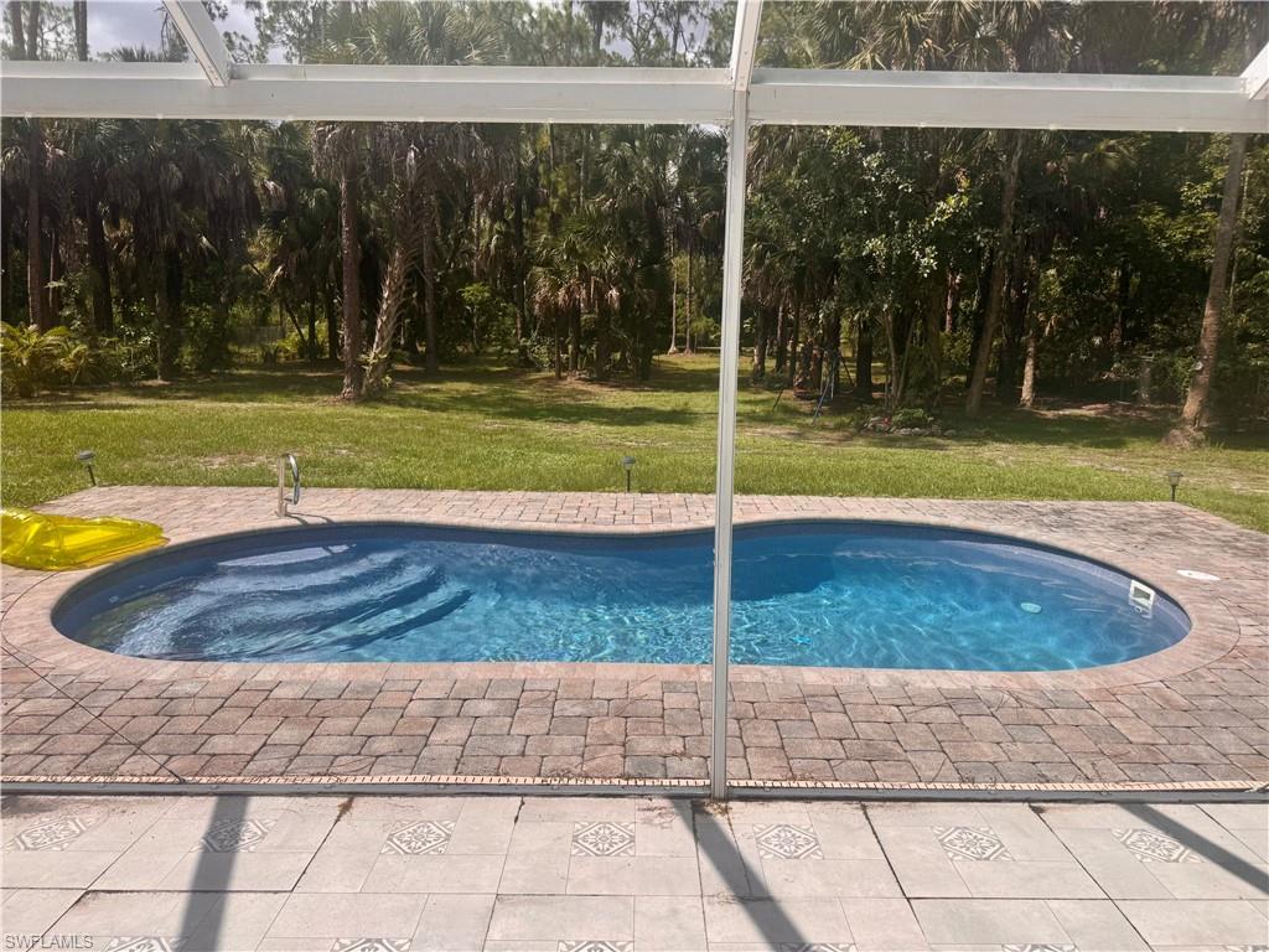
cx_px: 634
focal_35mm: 24
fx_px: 880
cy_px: 476
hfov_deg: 71.6
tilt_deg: -10.4
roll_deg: -0.6
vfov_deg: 56.8
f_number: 1.78
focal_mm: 6.76
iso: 80
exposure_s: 1/4310
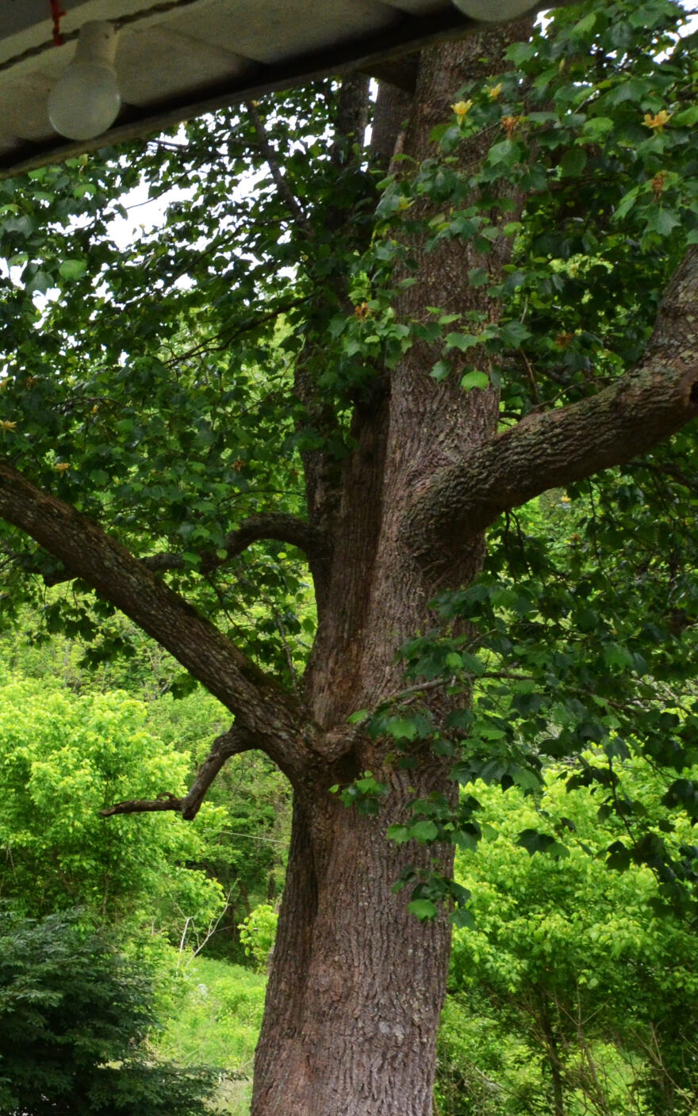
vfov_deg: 38.7
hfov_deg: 20.5
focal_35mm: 52
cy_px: 667
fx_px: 1583
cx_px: -409
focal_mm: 16
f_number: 11
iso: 1600
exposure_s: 1/500
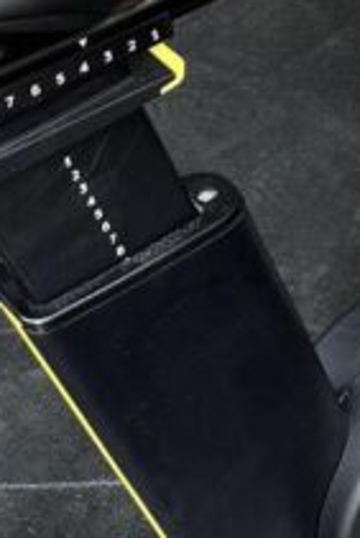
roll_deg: +1.4
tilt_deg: -40.7
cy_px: 130
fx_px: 1812
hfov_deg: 11.0
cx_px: 518
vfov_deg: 16.8
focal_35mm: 121
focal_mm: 6.76
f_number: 1.78
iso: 160
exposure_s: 1/50
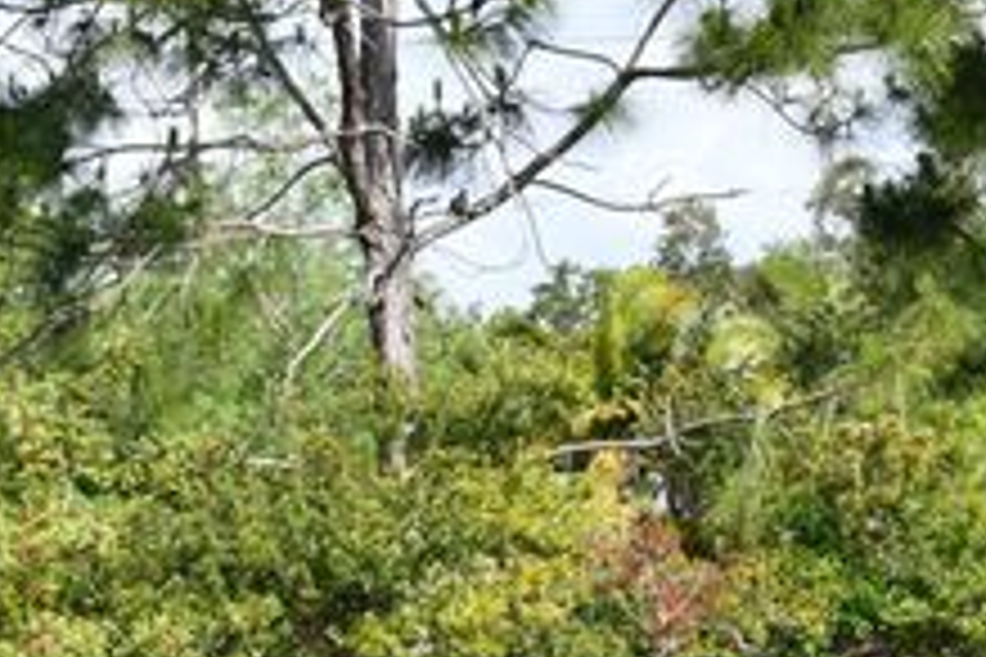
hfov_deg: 11.0
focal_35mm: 187
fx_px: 5121
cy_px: 896
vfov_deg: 7.3
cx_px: 810
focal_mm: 32
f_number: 8
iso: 200
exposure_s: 1/250
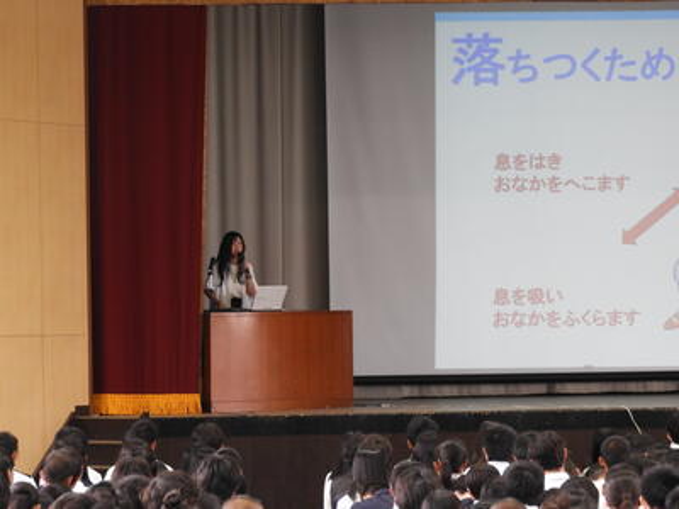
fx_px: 3335
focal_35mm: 170
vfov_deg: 8.7
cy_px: 254
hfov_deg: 11.6
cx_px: 340
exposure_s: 1/25
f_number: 5.2
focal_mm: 30.5
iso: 400
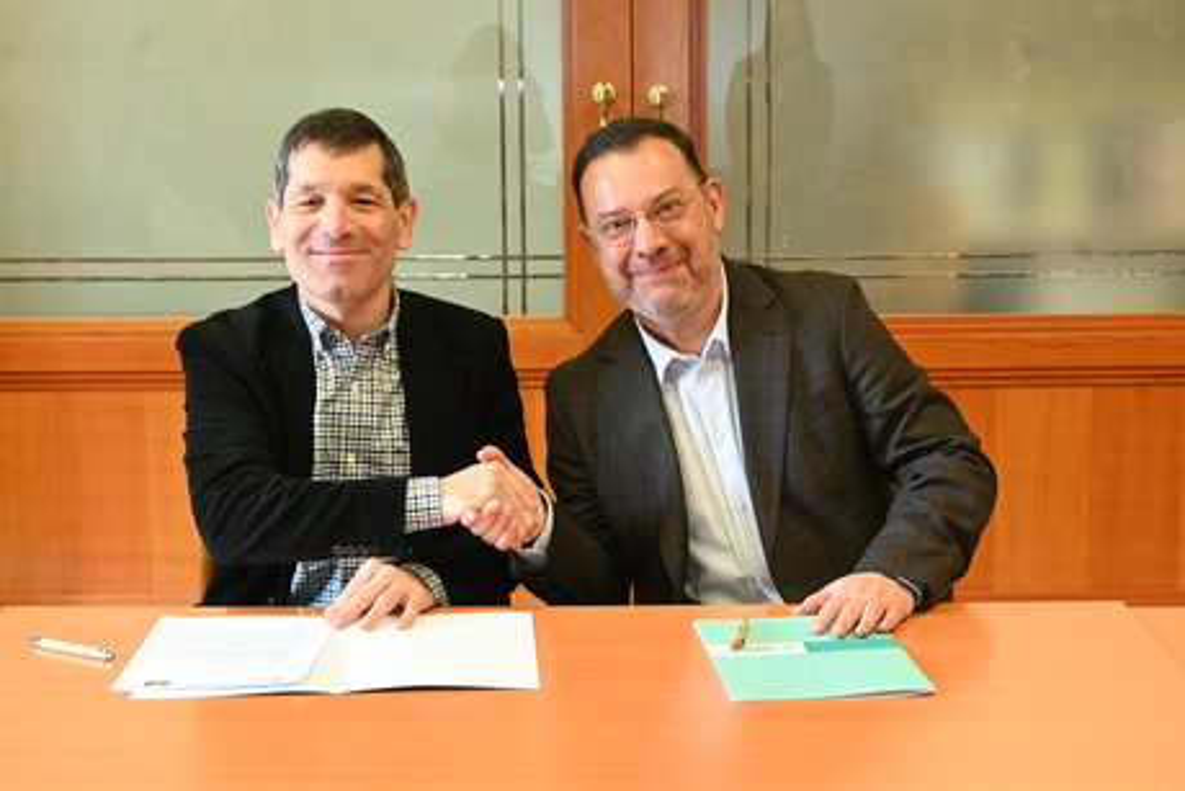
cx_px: 592
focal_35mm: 57
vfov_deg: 23.8
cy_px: 396
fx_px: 1877
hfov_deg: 35.0
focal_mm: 38
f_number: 5.6
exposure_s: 1/125
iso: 3200
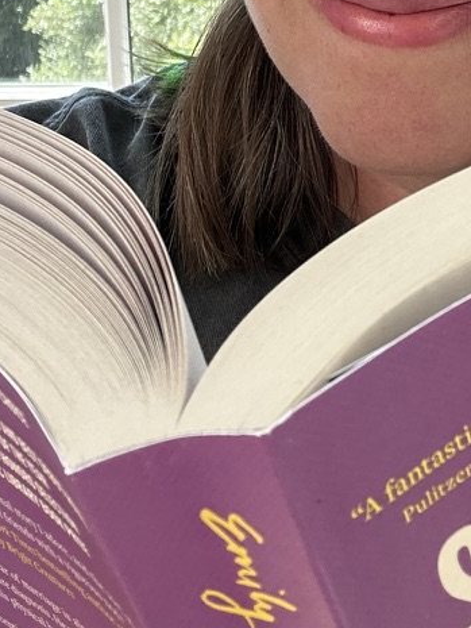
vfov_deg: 28.5
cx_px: 406
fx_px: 1197
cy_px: 88
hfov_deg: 21.8
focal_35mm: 66
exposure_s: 1/121
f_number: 1.9
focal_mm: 2.69
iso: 32
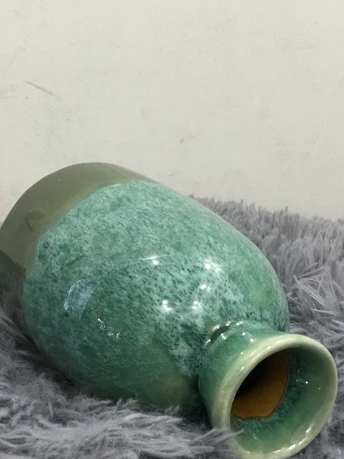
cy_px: 212
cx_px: 165
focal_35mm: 66
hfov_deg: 22.3
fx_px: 875
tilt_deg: -13.0
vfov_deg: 29.4
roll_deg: +2.1
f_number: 2.4
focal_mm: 3.3
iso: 125
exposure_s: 1/33
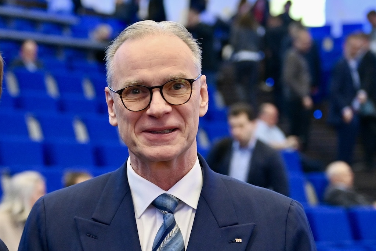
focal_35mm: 55
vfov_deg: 24.6
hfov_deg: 36.2
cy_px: 126
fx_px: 574
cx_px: 188
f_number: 2.8
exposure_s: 1/100
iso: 3200
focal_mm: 55
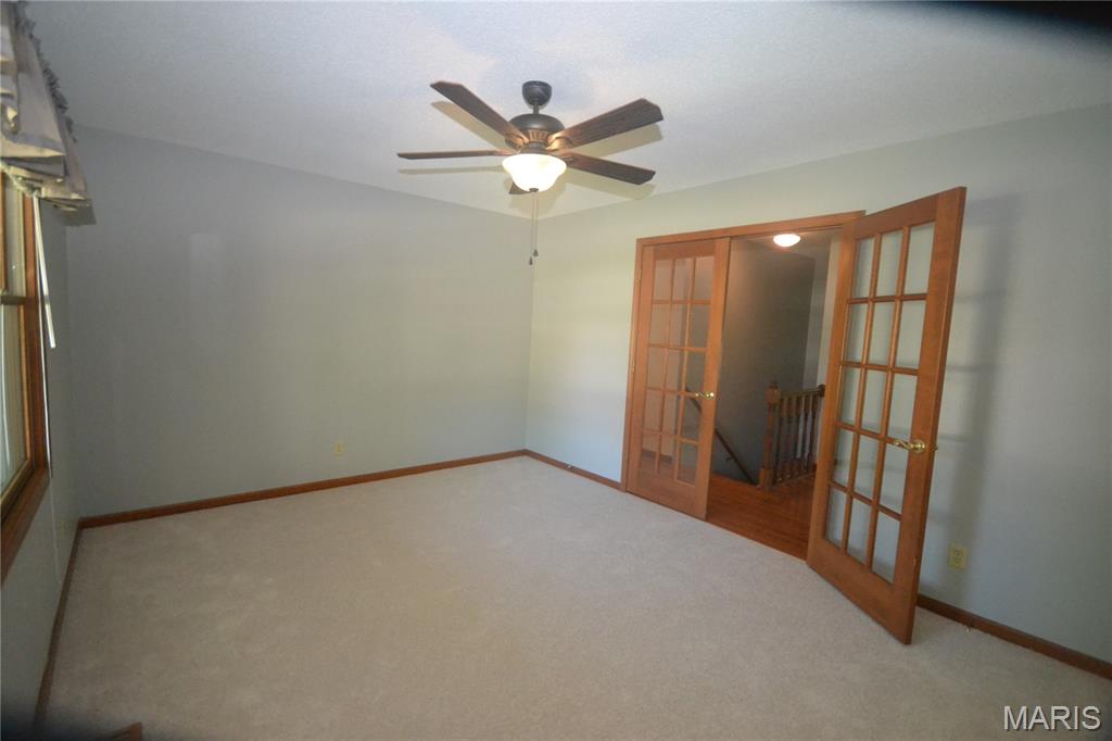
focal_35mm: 15
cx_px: 556
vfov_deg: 77.3
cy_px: 370
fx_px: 463
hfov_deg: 100.4
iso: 3200
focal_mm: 10
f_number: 4
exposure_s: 1/60
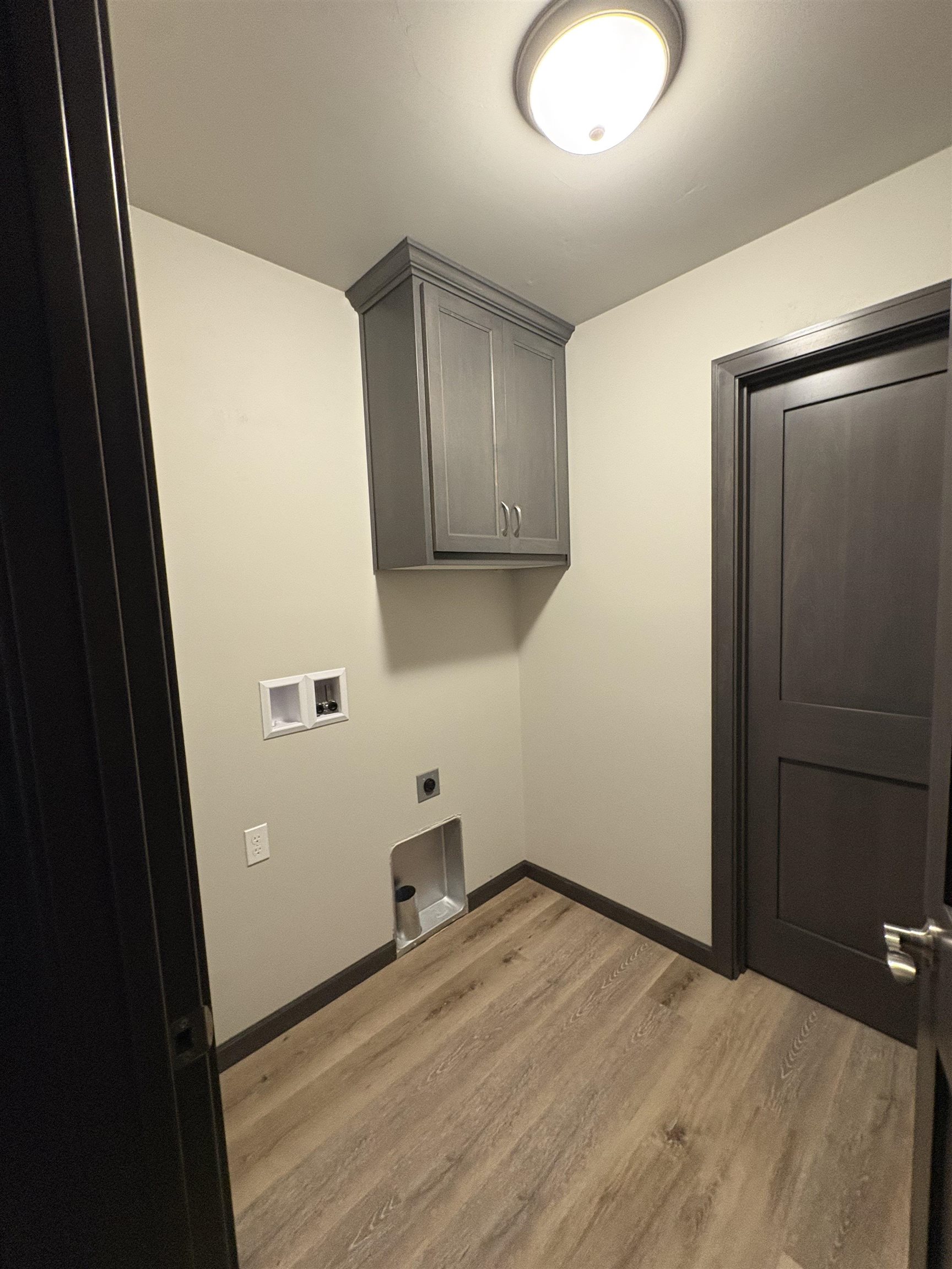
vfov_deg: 102.1
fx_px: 513
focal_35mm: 14
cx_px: 476
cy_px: 634
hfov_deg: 85.7
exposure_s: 1/60
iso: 400
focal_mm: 2.22
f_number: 2.2
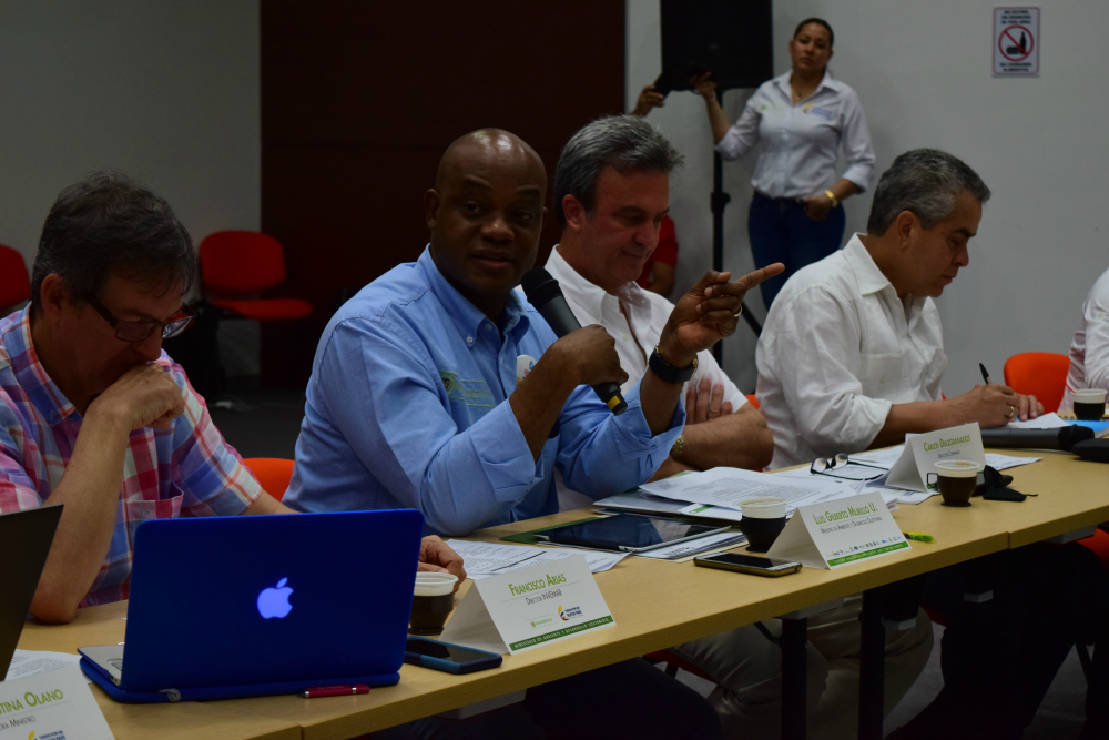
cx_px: 554
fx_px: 2542
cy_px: 370
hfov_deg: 24.6
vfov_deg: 16.6
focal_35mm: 82
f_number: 5.6
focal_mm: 55
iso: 640
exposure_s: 1/80
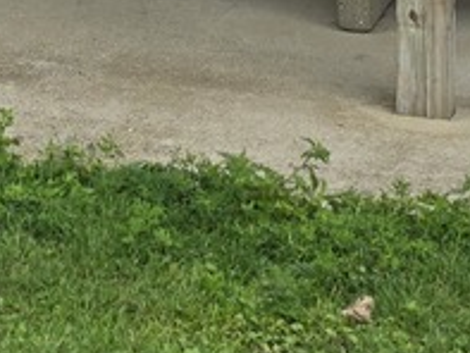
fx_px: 2282
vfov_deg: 8.1
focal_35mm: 168
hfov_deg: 11.3
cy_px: -544
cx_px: -203
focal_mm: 6.5
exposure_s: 1/4331
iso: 64
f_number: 1.4
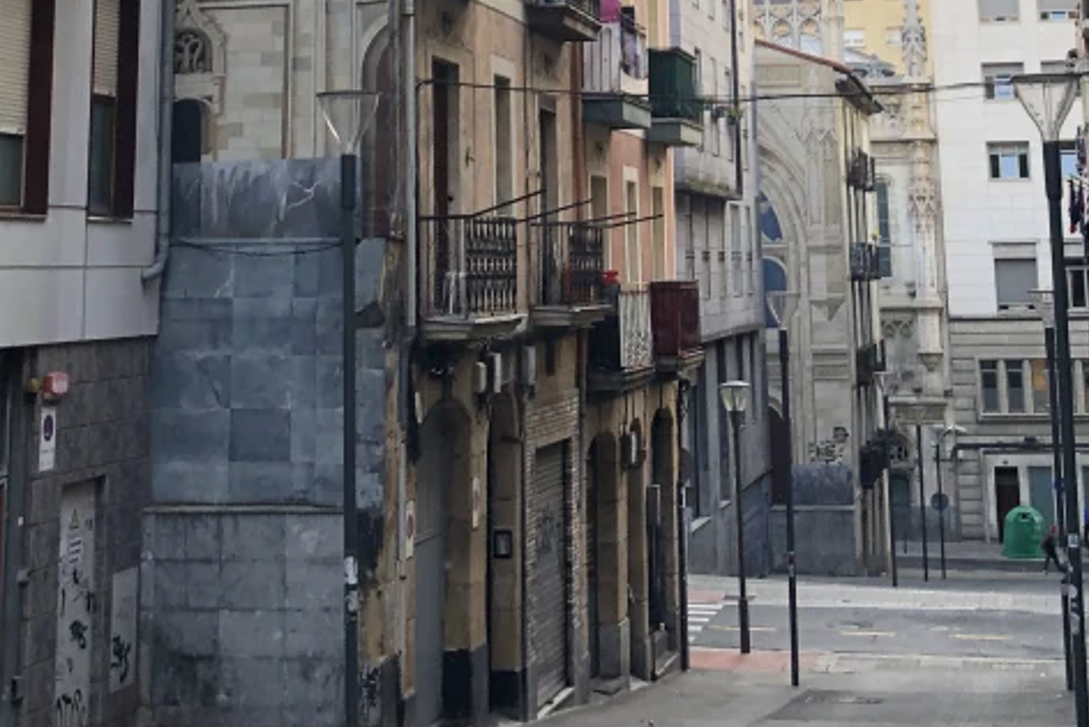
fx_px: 2239
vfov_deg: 17.2
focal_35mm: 74
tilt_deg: +13.2
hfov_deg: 27.3
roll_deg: +1.5
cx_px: 602
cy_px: -242
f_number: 1.8
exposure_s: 1/120
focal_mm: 4
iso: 50
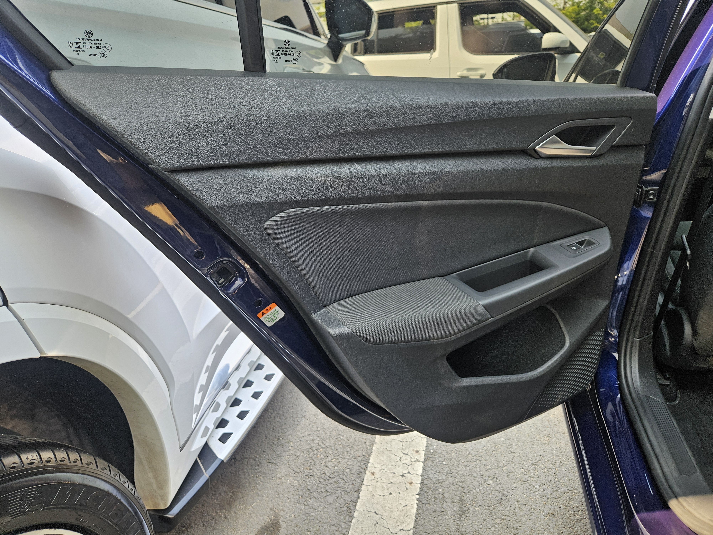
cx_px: 356
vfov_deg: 58.9
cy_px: 268
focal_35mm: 23
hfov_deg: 73.9
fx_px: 474
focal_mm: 5.4
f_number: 1.8
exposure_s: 1/180
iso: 64
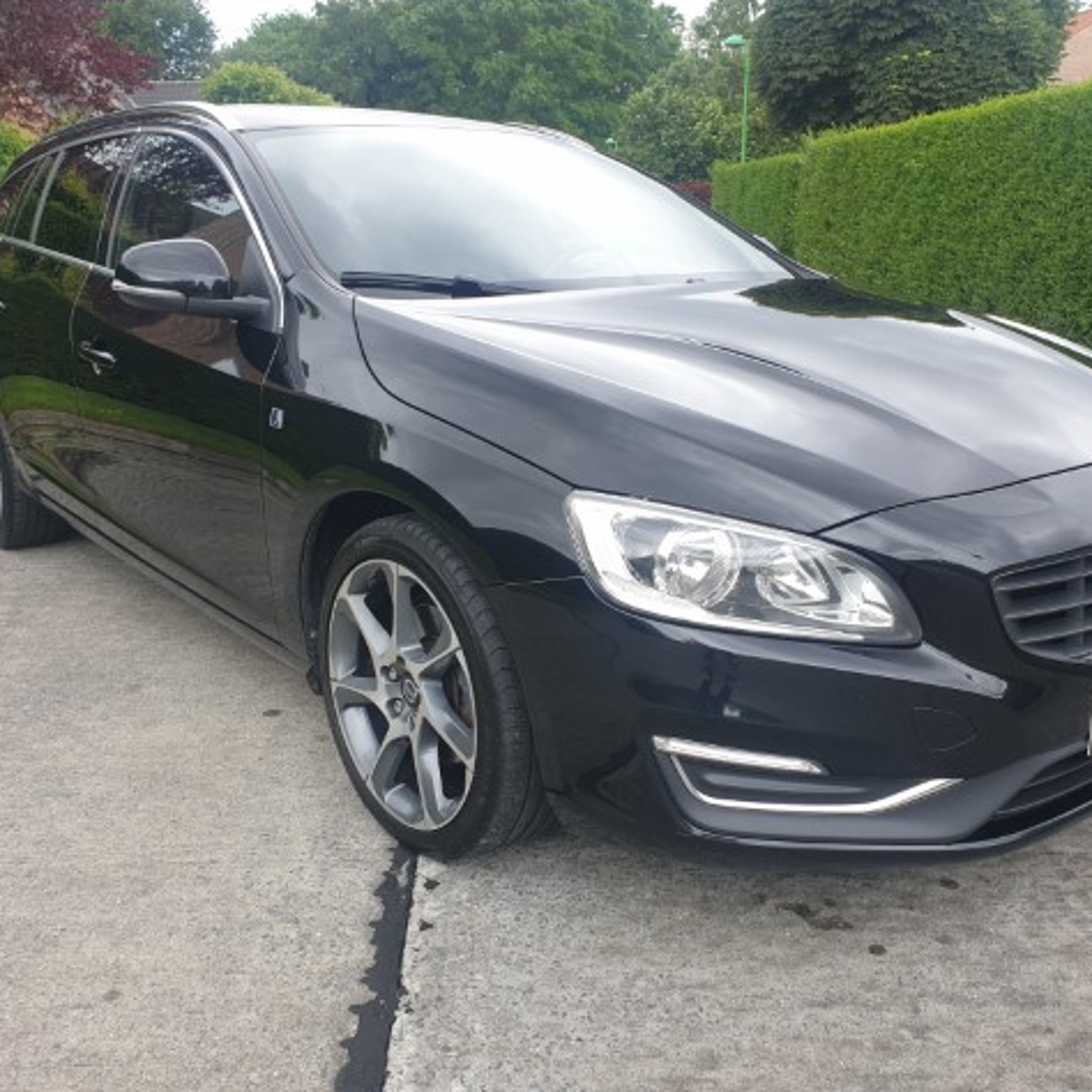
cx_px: 564
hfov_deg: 52.5
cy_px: 541
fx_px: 1106
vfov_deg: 52.5
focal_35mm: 31
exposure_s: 1/166
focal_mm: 4.3
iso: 50
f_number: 2.4
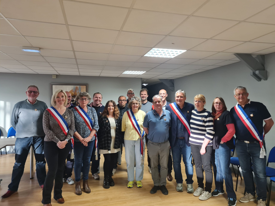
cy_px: 103
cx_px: 138
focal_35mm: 26
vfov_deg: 53.1
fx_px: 207
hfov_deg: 67.3
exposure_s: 1/50
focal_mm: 5.4
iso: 250
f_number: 1.8
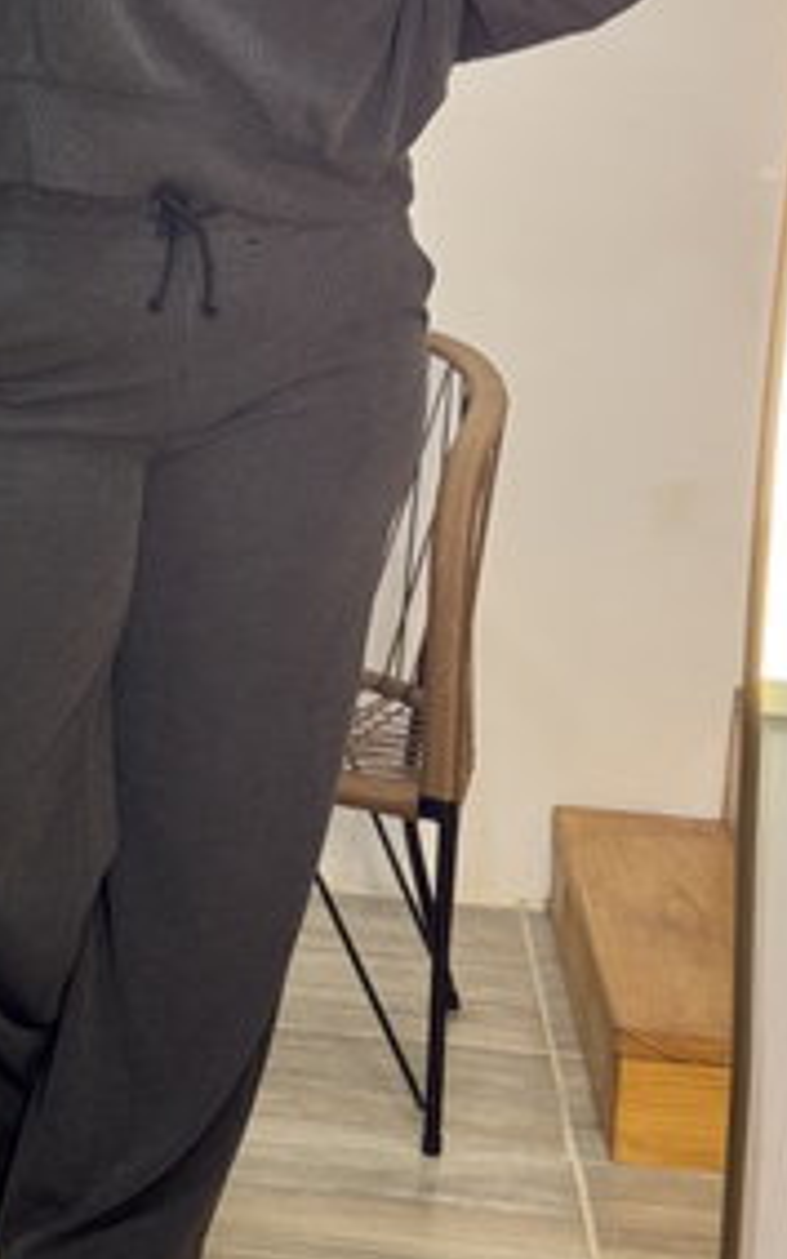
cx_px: 58
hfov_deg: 13.5
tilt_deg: -21.3
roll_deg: -1.9
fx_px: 3293
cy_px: 389
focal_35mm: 96
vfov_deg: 21.5
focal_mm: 6.76
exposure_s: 1/50
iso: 80
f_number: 1.78
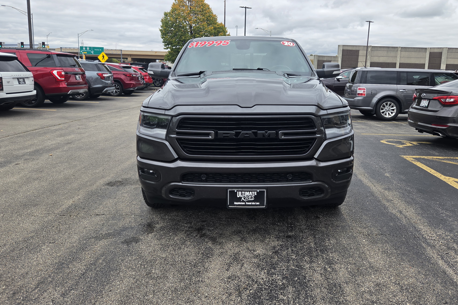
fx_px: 356
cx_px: 236
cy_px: 116
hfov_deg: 65.5
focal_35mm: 28
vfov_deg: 46.0
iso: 80
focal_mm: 5.4
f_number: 1.8
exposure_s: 1/1509
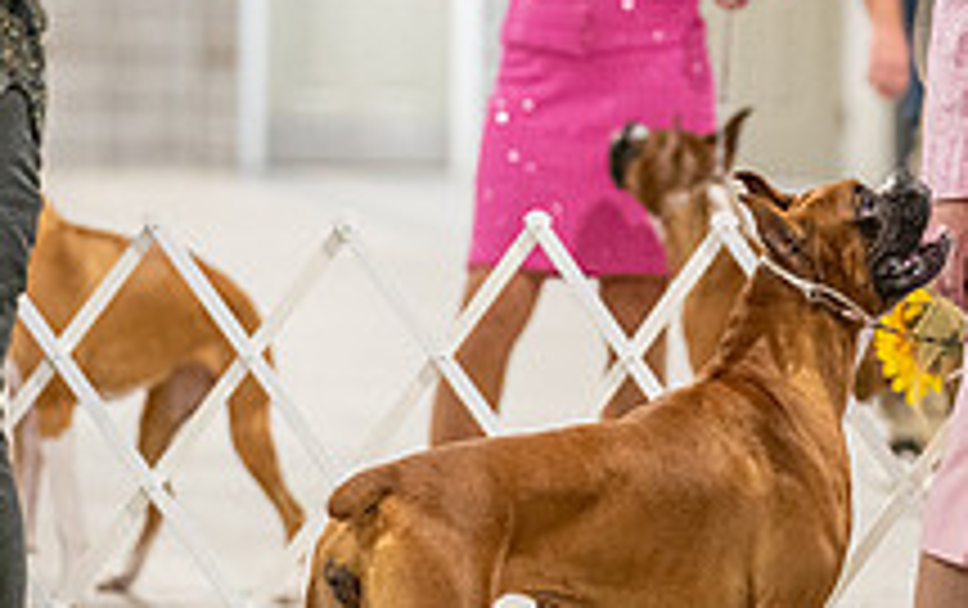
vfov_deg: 2.9
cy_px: 50
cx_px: 732
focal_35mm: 454
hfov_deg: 4.6
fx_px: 11993
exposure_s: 1/250
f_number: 3.2
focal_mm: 142
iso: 6400
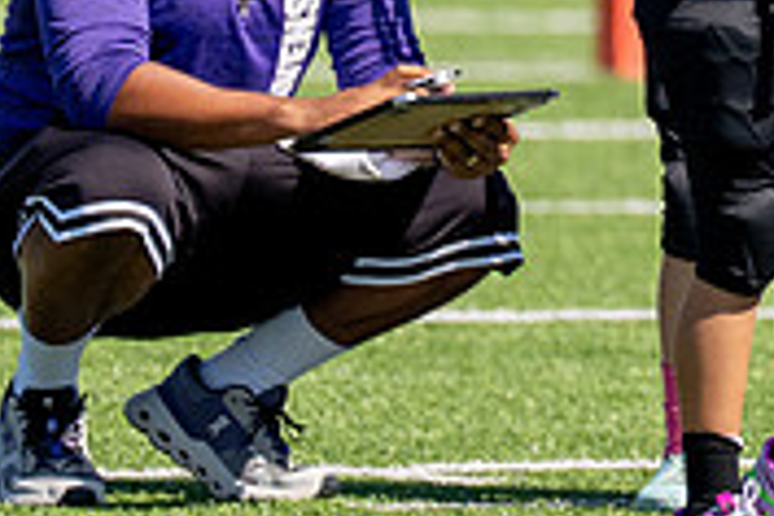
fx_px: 27797
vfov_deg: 1.1
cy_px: -81
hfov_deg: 1.6
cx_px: 976
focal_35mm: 1293
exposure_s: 1/4000
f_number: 2.8
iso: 200
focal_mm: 200
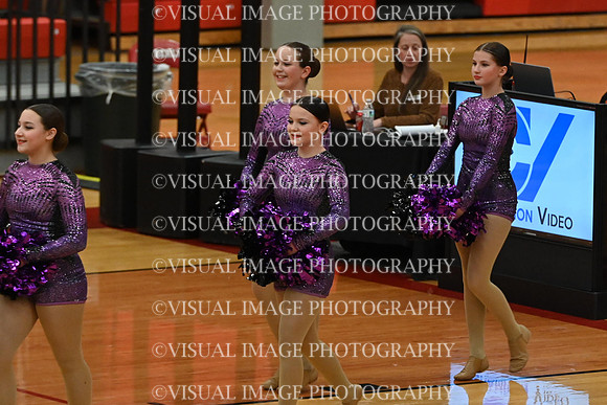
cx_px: 304
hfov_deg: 6.9
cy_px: 202
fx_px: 5059
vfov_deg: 4.6
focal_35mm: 300
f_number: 4
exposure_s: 1/400
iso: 6400
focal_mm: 200
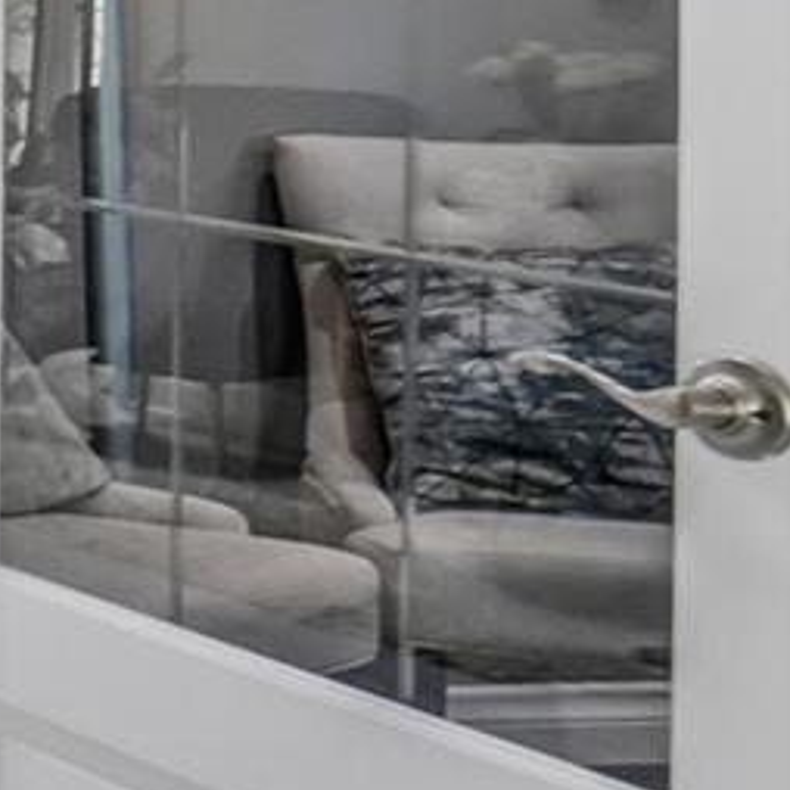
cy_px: -53
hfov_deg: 9.3
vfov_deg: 17.6
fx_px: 2479
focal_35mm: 96
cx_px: -2040
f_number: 11
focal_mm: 14
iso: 500
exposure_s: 1/10
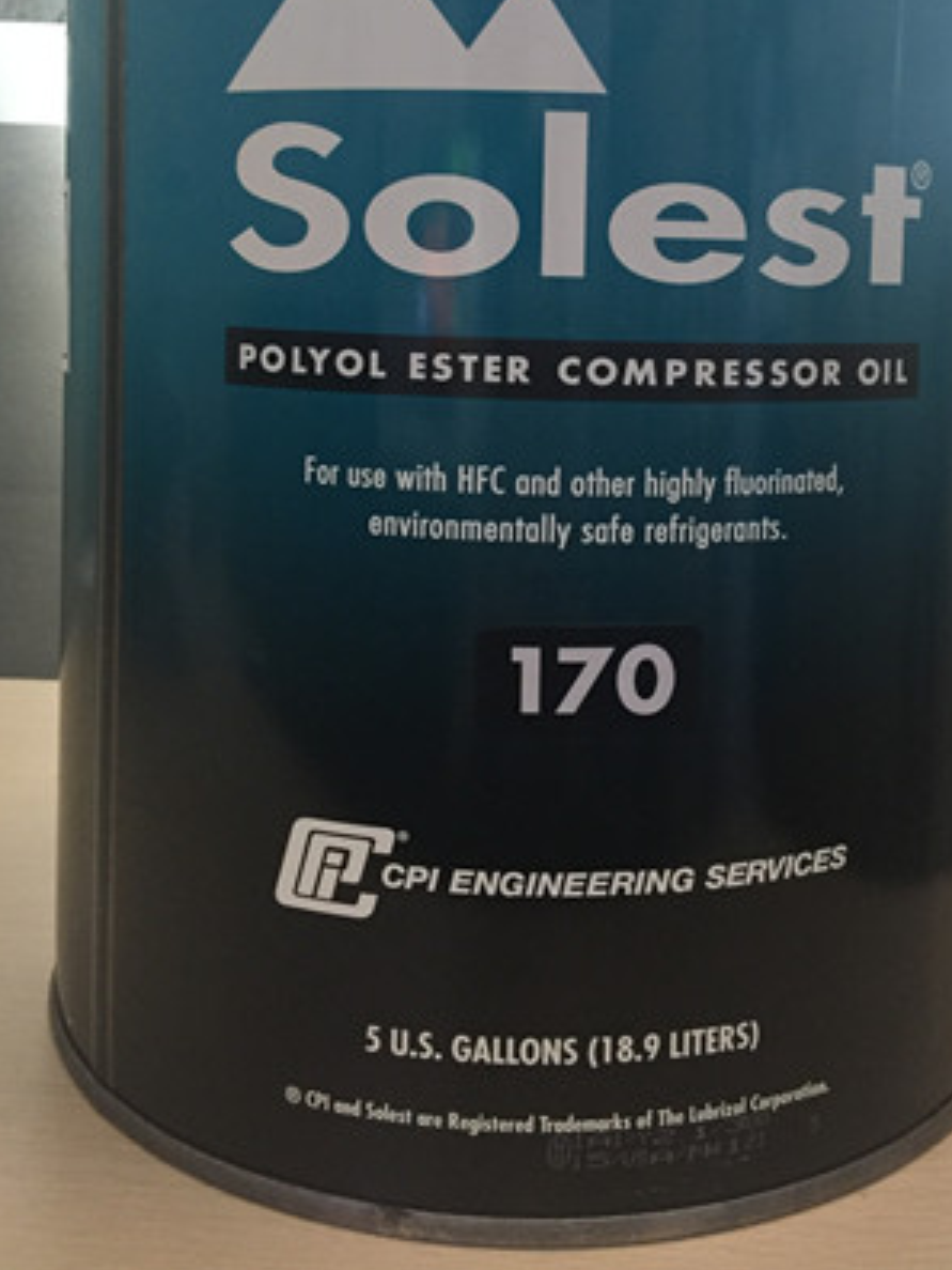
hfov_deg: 36.7
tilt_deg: -3.7
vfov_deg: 47.1
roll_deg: -2.0
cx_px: 580
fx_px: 1430
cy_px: 428
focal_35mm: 39
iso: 250
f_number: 2.2
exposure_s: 1/33
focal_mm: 4.15
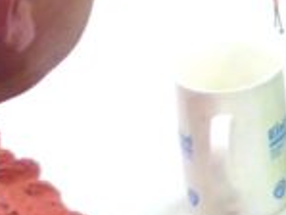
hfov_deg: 7.6
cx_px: 620
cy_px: -265
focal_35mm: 247
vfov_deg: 5.8
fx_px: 2042
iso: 400
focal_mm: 6.3
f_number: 3.7
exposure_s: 1/50
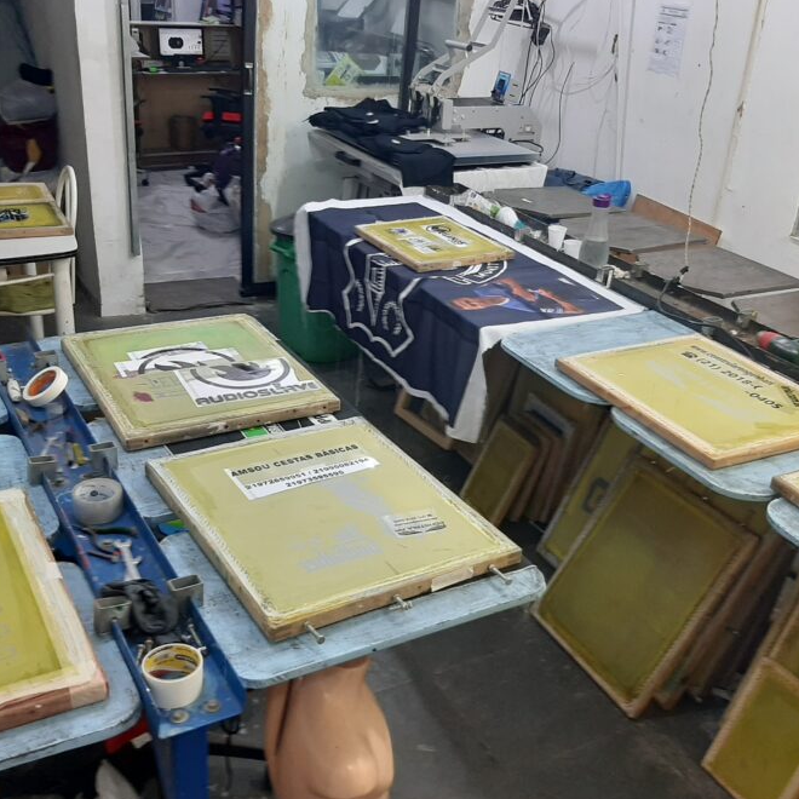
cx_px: 403
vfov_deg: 44.9
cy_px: 419
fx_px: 966
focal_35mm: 37
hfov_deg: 44.9
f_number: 1.7
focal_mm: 3.93
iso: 200
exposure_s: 1/40
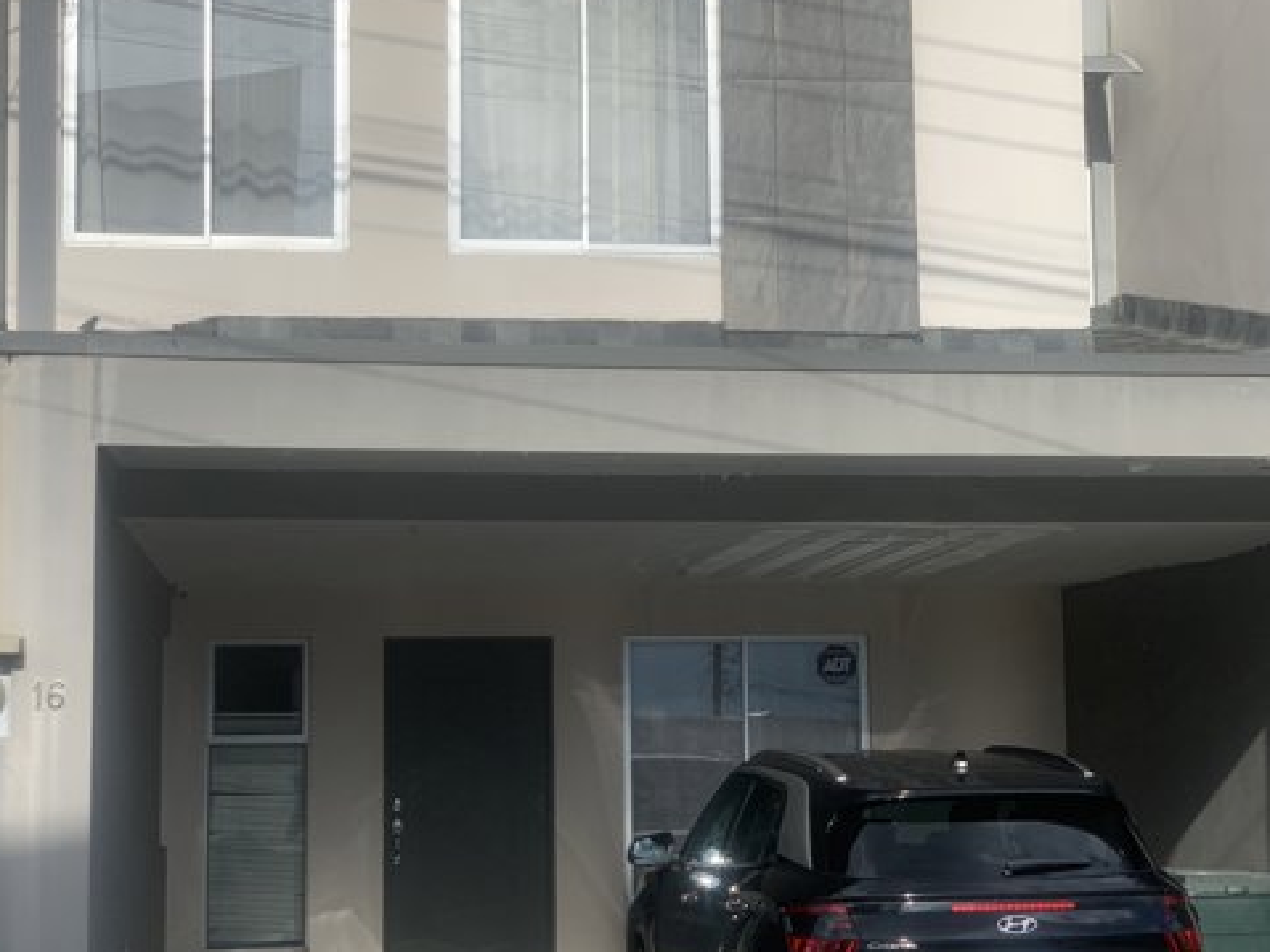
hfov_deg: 28.2
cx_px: 691
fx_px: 2531
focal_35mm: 69
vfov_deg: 21.3
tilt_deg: +8.2
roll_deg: -0.7
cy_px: 467
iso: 16
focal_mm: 6
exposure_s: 1/1597
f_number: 2.4
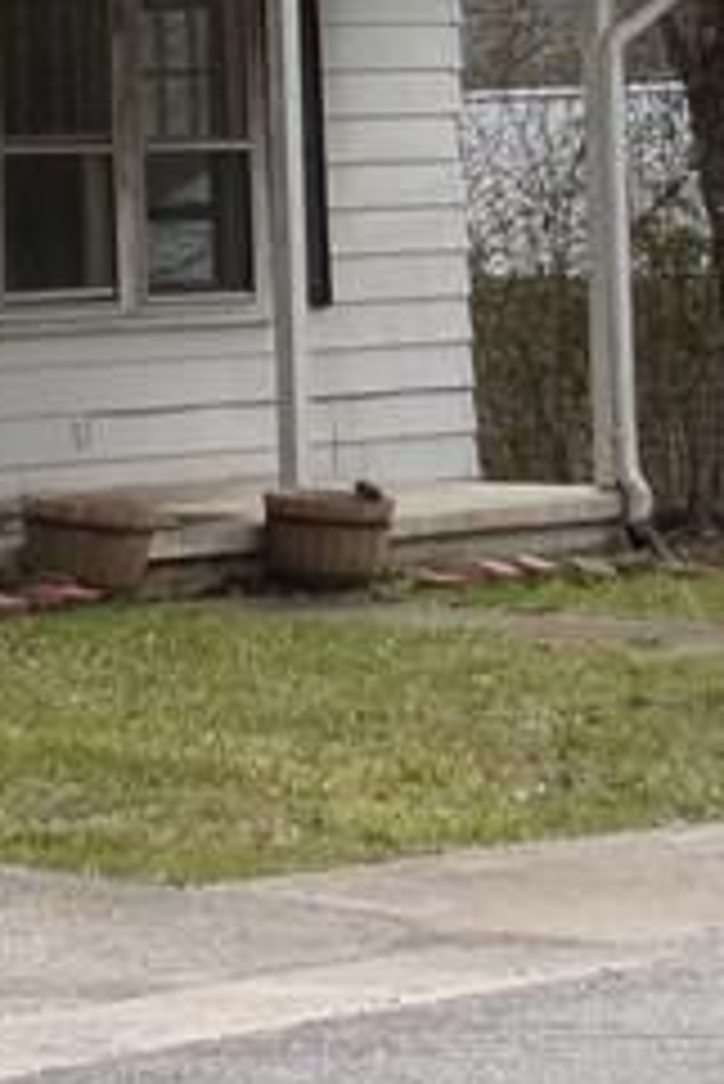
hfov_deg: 8.0
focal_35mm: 172
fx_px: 5181
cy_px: -225
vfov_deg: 11.7
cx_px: 184
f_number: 3.9
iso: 80
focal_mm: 7
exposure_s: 1/400
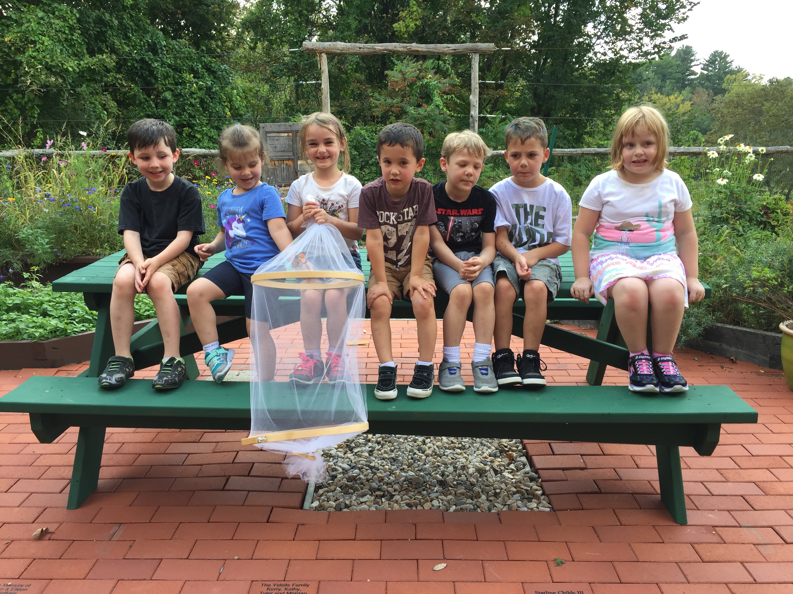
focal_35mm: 29
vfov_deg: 48.2
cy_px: 297
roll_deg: -0.4
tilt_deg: -14.9
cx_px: 396
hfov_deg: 61.7
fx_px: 664
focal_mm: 4.15
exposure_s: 1/169
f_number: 2.2
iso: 32
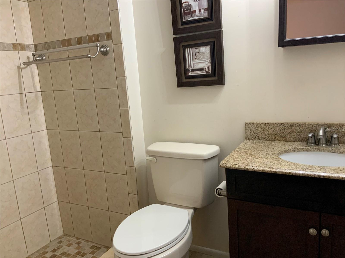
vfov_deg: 48.2
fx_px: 289
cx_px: 172
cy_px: 129
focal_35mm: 29
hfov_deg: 61.7
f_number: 1.8
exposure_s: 1/60
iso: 125
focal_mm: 3
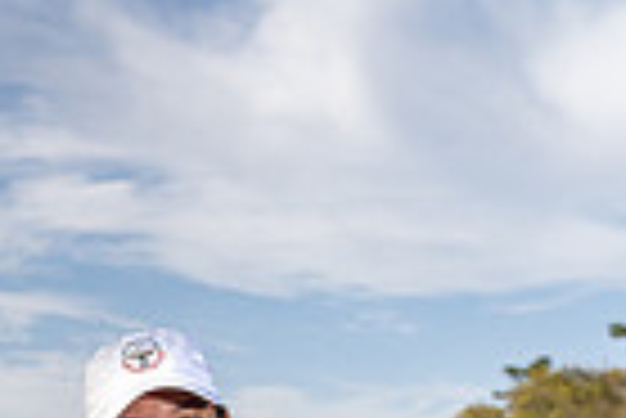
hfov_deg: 18.1
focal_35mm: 113
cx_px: 230
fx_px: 1967
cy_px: 962
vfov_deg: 10.6
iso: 100
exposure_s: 1/250
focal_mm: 35
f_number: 5.6
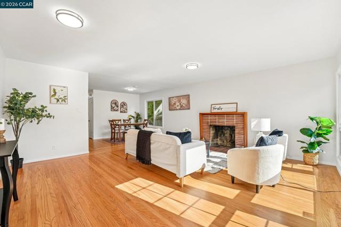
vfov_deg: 78.9
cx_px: 170
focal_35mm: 15
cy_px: 114
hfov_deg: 101.9
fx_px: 138
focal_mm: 14.6
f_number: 8
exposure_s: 1/50
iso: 640
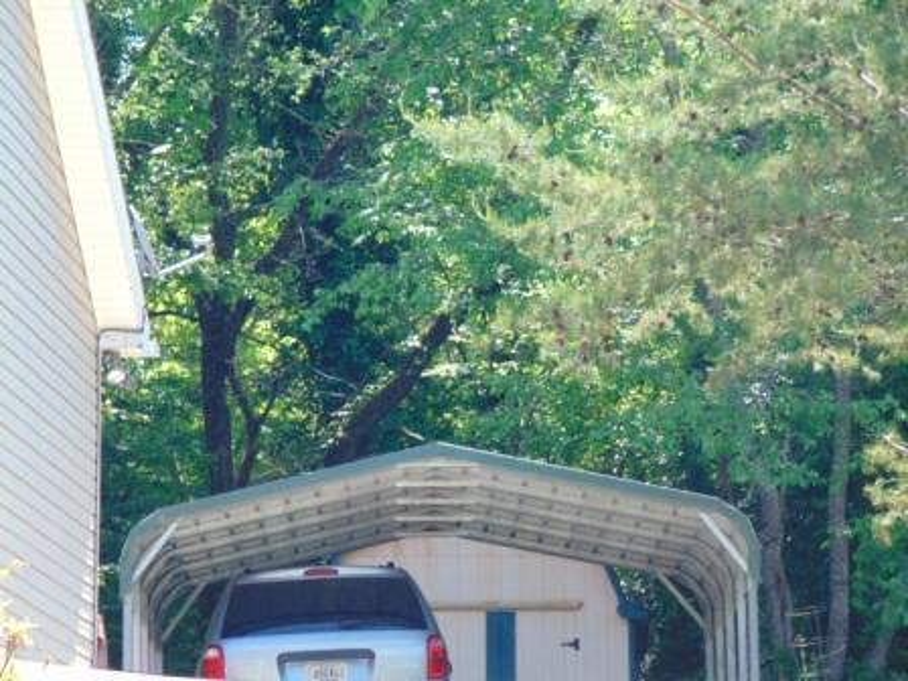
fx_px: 5325
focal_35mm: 203
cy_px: 340
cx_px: 454
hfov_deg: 9.7
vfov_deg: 7.3
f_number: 4.1
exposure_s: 1/125
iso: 100
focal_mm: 36.4
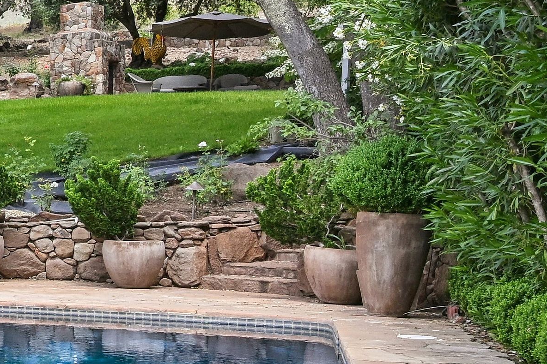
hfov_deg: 19.1
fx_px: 1183
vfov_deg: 17.5
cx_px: -464
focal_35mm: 78
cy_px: 203
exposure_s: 1/250
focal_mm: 20.5
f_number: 11
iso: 800
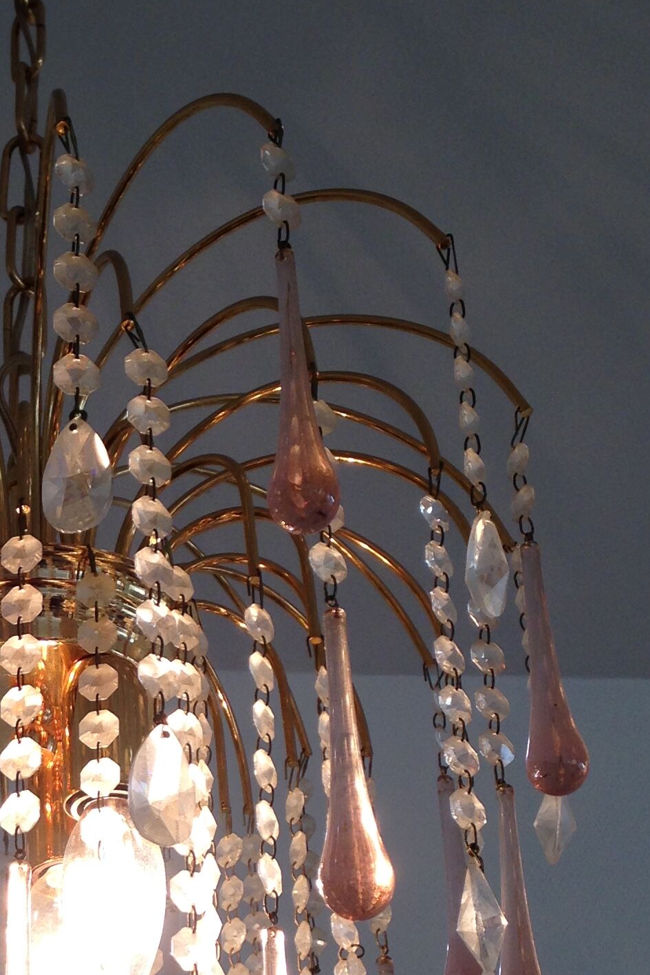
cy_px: 745
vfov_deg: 25.3
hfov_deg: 17.0
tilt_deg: +27.9
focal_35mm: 79
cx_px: 28
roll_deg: +0.4
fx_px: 2140
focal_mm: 4.12
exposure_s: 1/132
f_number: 2.4
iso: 50
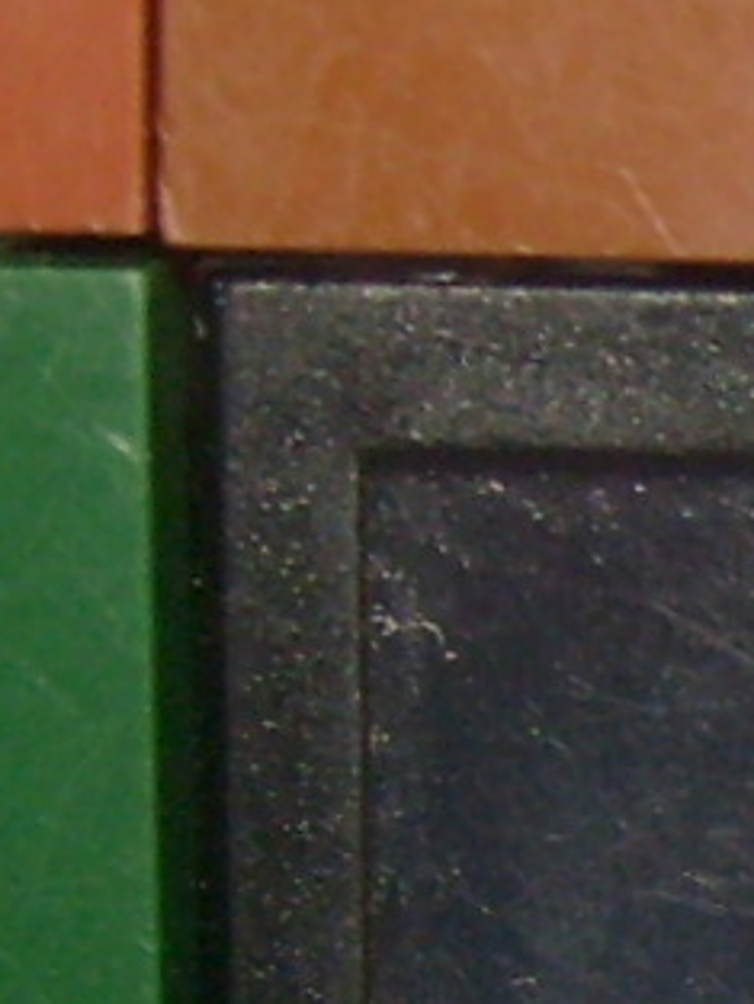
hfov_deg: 6.1
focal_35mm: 229
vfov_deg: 8.6
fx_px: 6646
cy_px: 1123
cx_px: 2114
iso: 100
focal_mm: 5.8
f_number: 2.8
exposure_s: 1/45
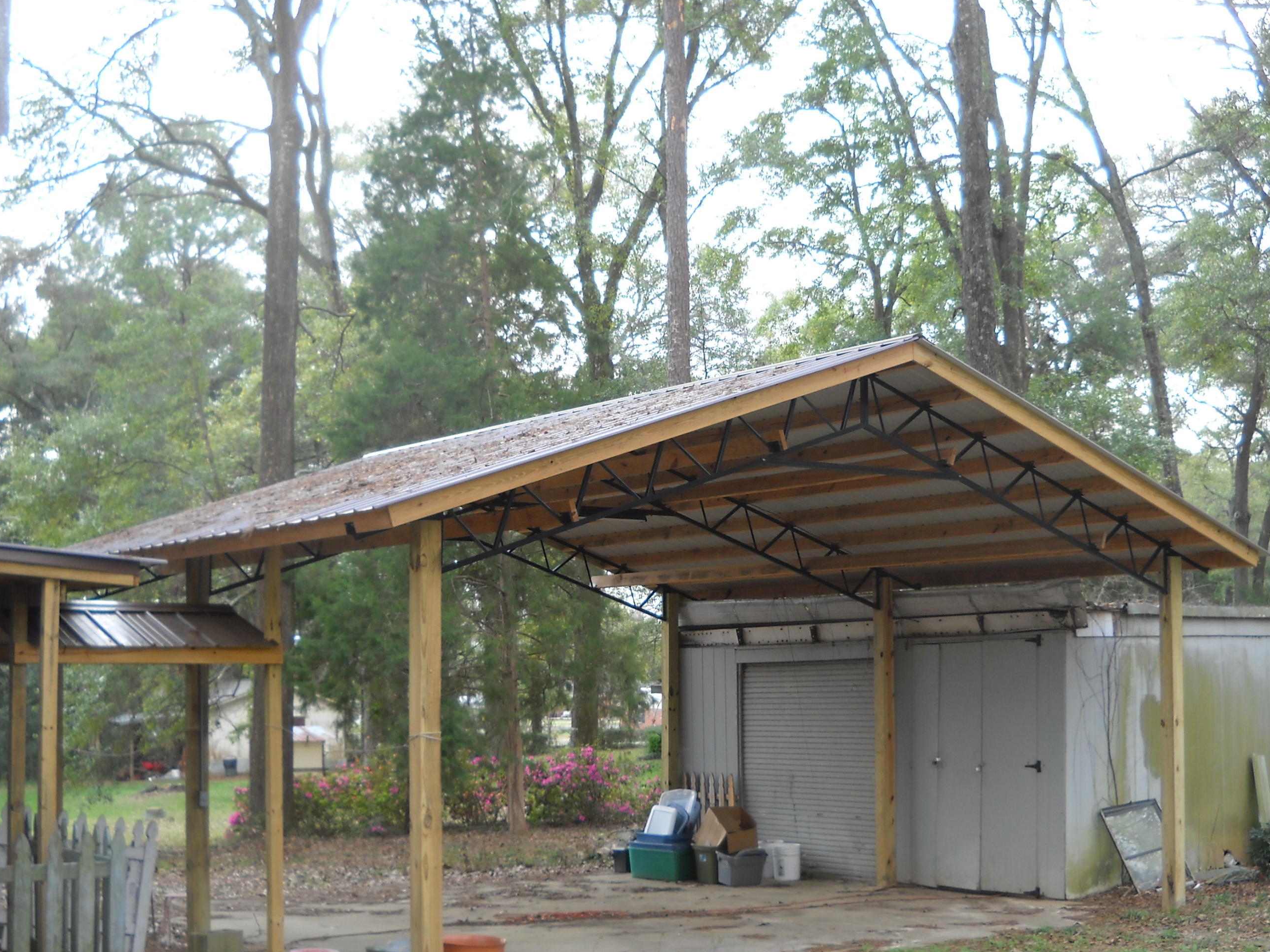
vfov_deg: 30.3
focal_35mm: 48
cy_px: 508
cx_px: 714
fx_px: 1761
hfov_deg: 39.6
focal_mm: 6.72
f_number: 3.1
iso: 64
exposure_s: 1/64
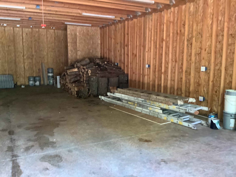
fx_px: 211
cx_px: 118
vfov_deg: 45.4
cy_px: 88
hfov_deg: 58.4
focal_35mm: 31
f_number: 2.4
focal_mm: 3.3
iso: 400
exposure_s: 1/40
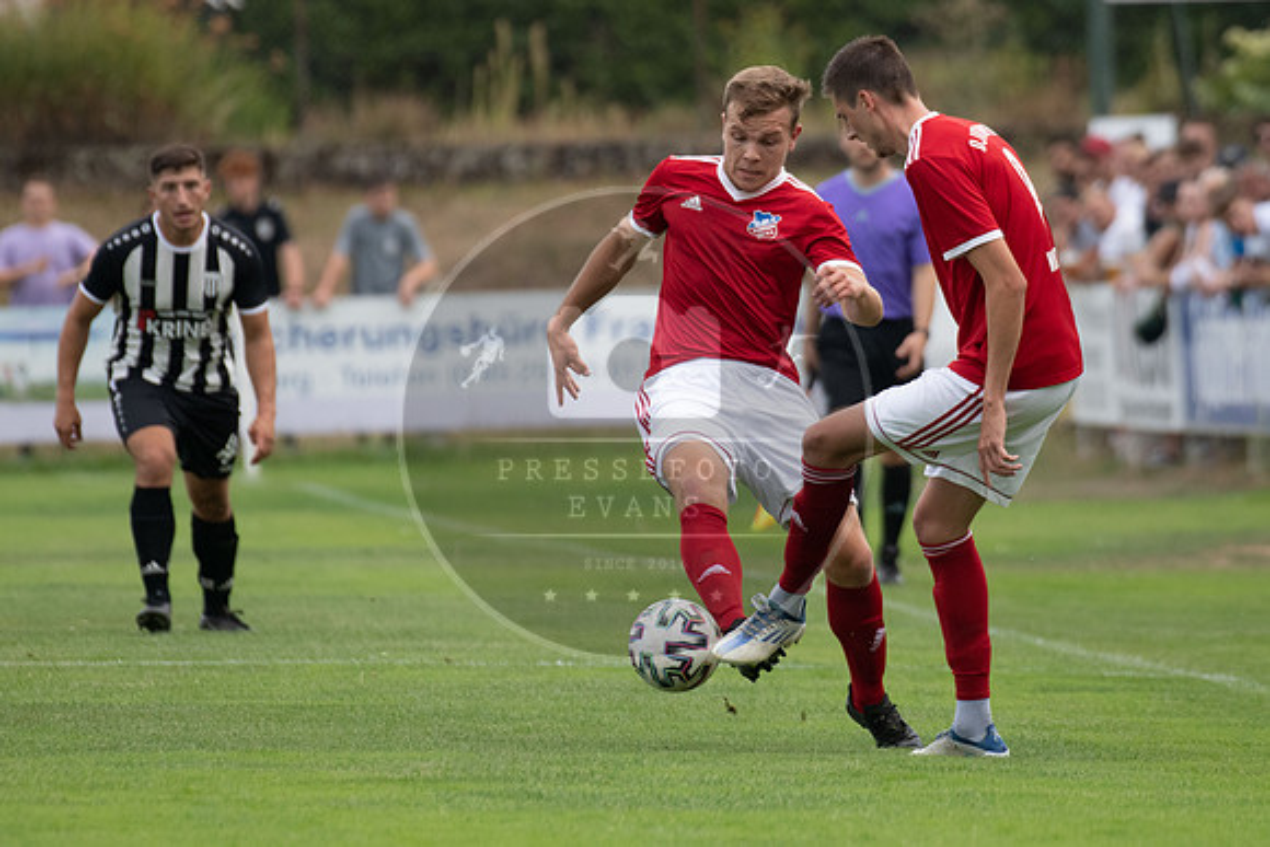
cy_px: 309
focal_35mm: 532
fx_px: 18784
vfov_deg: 2.6
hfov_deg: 3.9
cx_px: 744
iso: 800
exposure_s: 1/1600
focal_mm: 380
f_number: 5.6
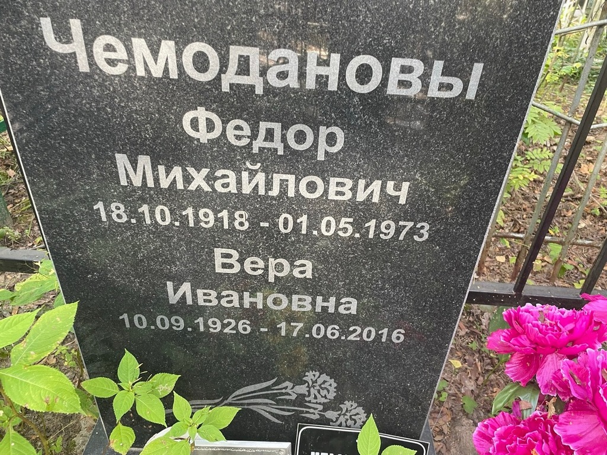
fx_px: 456
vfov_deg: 53.1
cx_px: 304
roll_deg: -3.1
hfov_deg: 67.3
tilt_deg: -33.5
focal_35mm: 26
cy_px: 228
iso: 125
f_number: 1.6
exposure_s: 1/64
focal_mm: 4.2
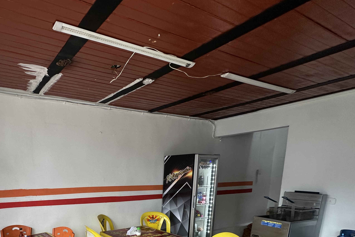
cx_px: 80
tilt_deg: -9.3
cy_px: 209
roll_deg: +0.5
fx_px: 227
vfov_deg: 49.6
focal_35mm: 23
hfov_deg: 70.0
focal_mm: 2.22
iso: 100
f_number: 2.2
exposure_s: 1/99
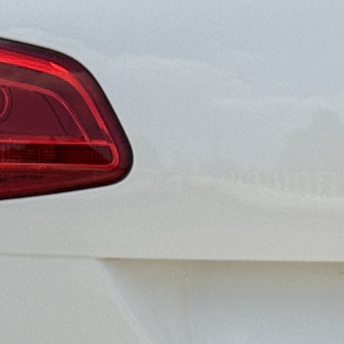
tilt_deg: -7.5
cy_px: 150
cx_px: 529
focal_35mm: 262
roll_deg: +1.8
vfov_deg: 6.7
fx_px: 2946
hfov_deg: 6.6
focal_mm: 6.76
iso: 64
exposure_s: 1/4587
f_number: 1.78
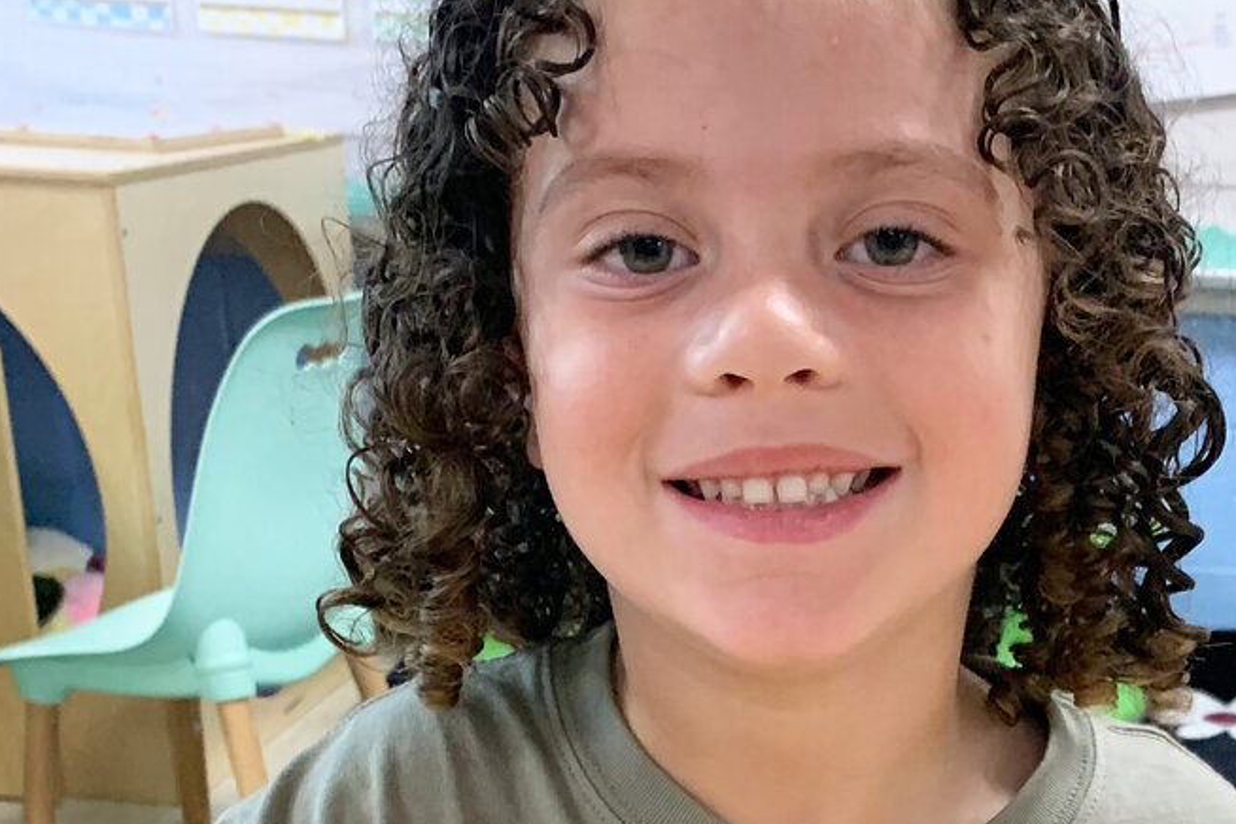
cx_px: 870
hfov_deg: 32.0
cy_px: 1227
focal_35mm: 62
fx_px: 2129
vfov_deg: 19.2
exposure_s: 1/60
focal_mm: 4.2
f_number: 1.8
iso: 250
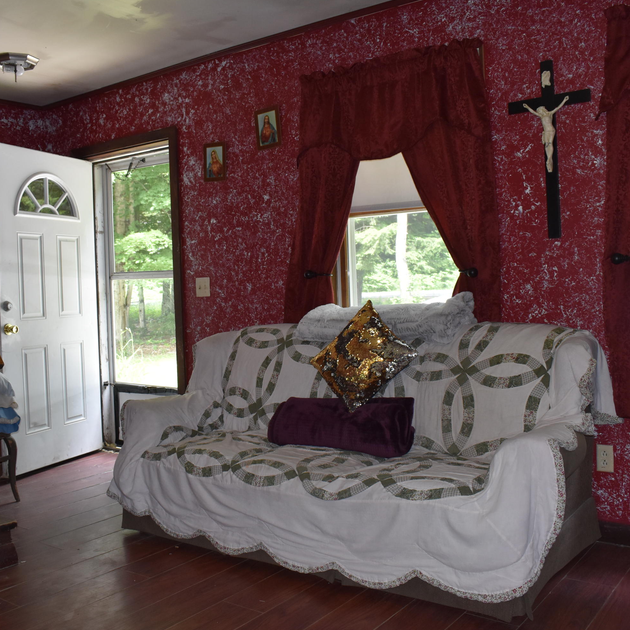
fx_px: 721
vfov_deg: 47.2
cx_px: 298
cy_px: 311
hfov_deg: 47.2
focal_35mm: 35
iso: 800
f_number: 5.6
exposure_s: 1/125
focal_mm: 18
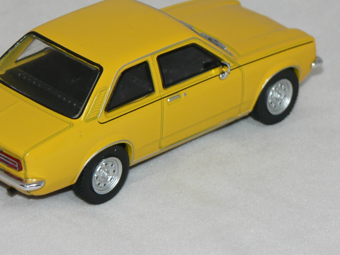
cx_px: 126
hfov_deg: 8.9
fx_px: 2190
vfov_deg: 6.7
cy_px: 87
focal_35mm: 223
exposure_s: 1/60
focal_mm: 19.5
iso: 80
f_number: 3.2
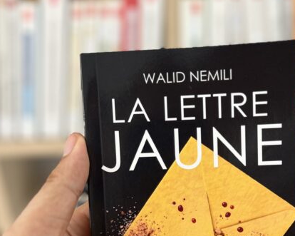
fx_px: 428
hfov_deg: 38.0
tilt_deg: -31.0
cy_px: 188
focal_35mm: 49
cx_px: 172
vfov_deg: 30.1
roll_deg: +2.9
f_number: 1.5
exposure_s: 1/106
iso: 125
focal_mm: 5.7
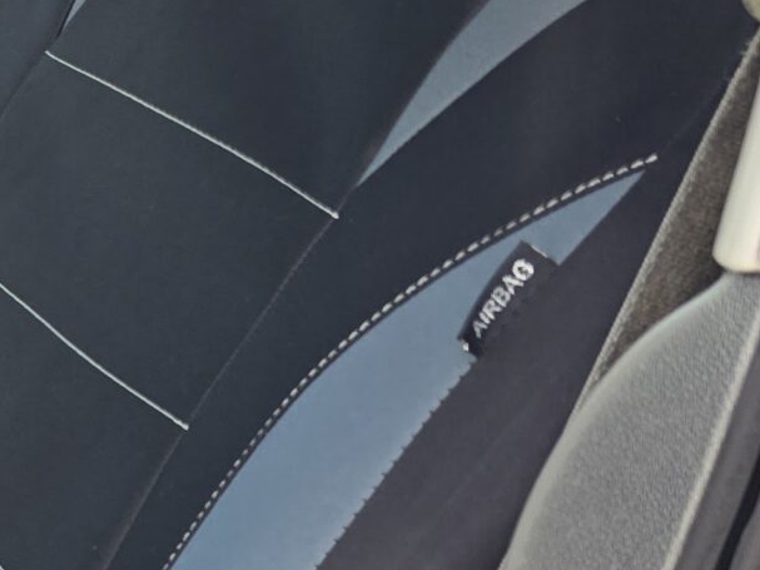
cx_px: -784
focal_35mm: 97
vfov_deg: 15.1
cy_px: 485
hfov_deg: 15.7
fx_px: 2129
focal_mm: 6.3
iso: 25
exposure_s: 1/180
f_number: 1.7
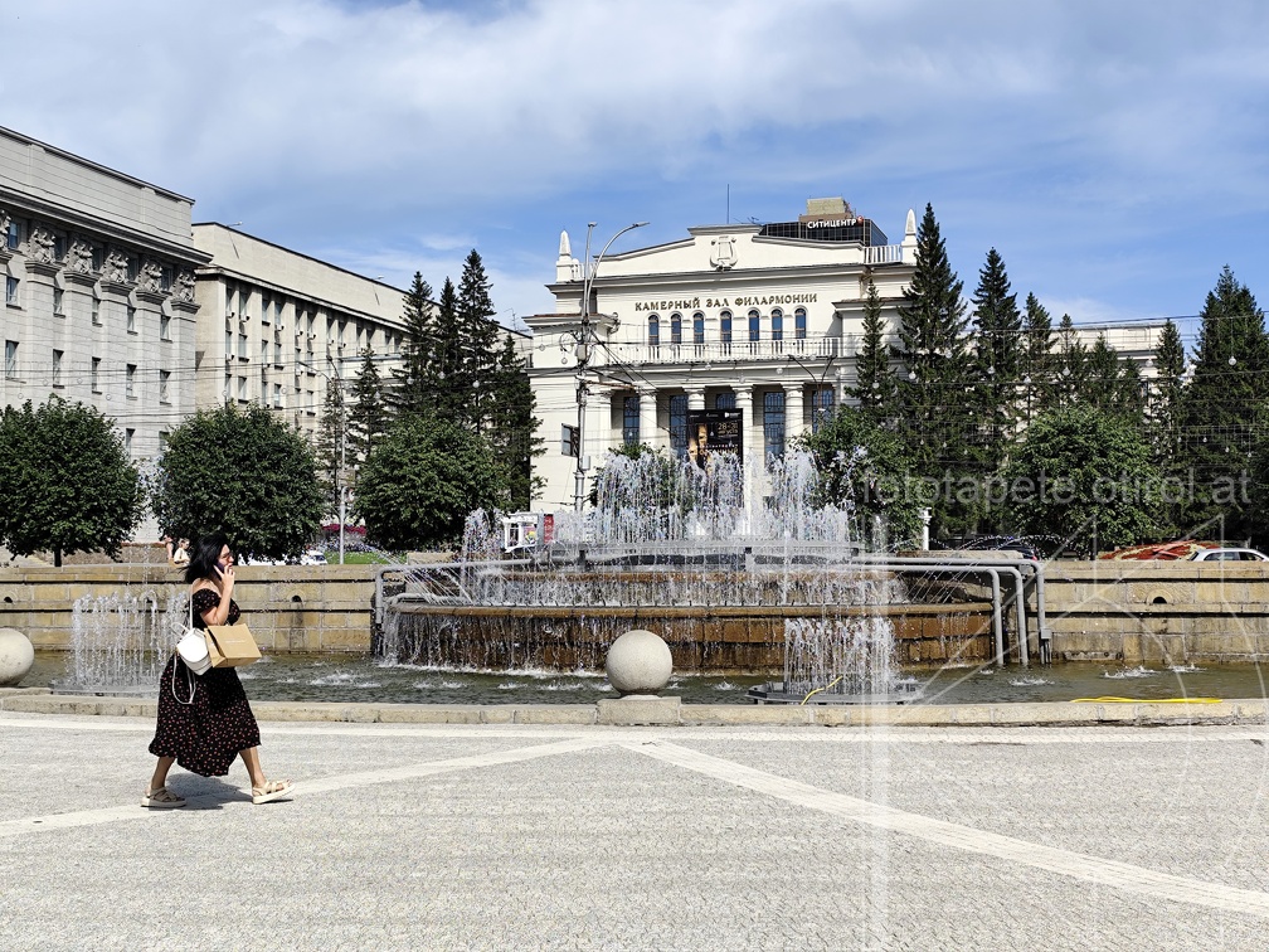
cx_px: 634
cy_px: 476
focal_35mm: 46
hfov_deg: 41.2
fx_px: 1686
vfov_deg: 31.5
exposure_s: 1/1057
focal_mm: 6.19
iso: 50
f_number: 1.65
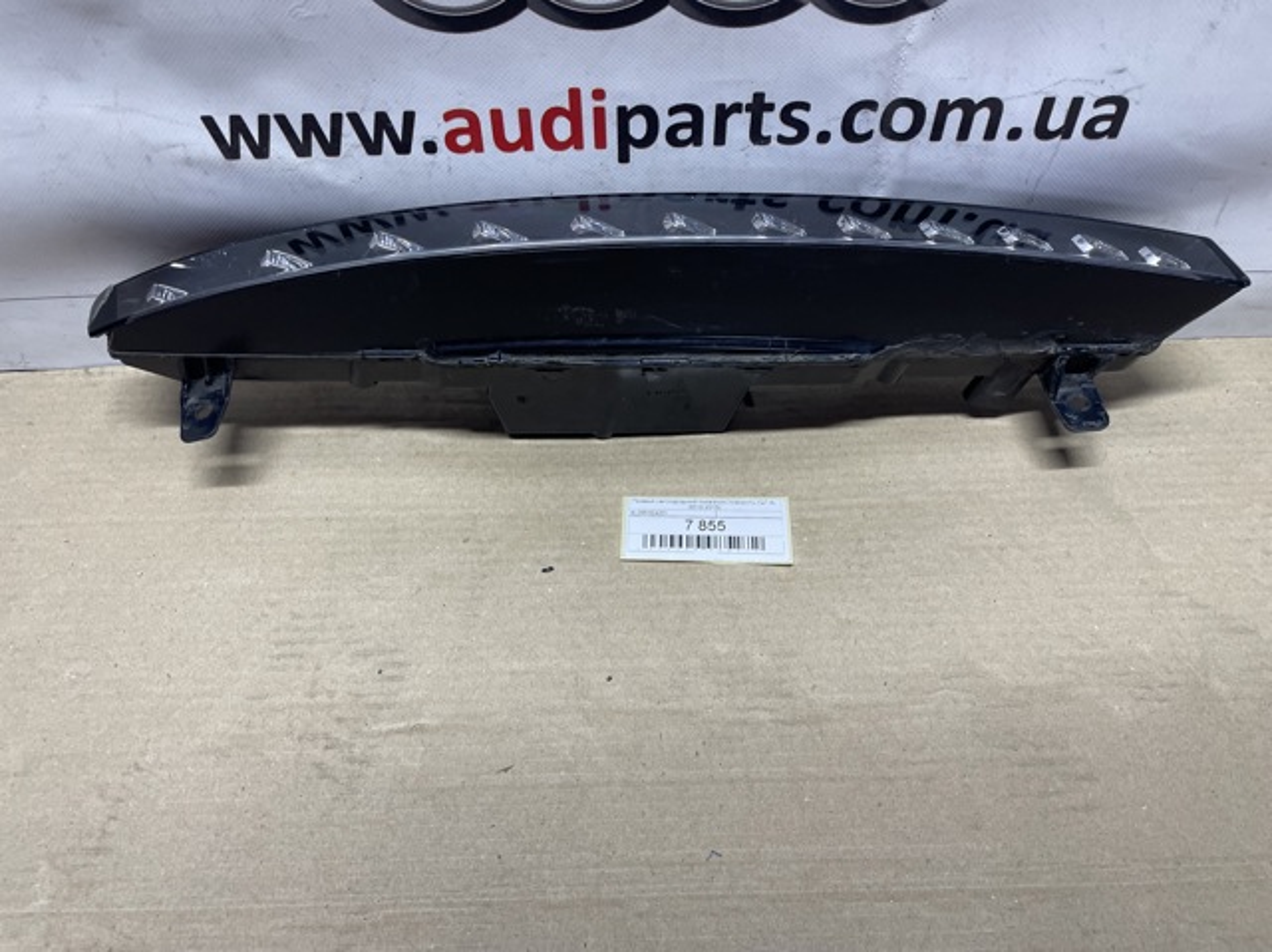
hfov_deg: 67.3
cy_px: 476
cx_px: 636
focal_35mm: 26
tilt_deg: -56.8
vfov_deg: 53.0
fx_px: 955
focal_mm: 4.2
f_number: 1.6
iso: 100
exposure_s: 1/100
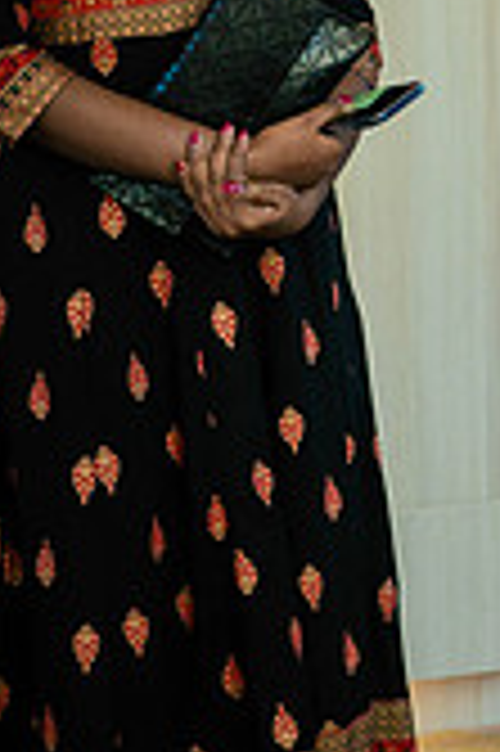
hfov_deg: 6.7
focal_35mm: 195
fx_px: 4071
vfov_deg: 10.5
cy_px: 43
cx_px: 1140
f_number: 2.8
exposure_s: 1/80
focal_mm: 26
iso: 400
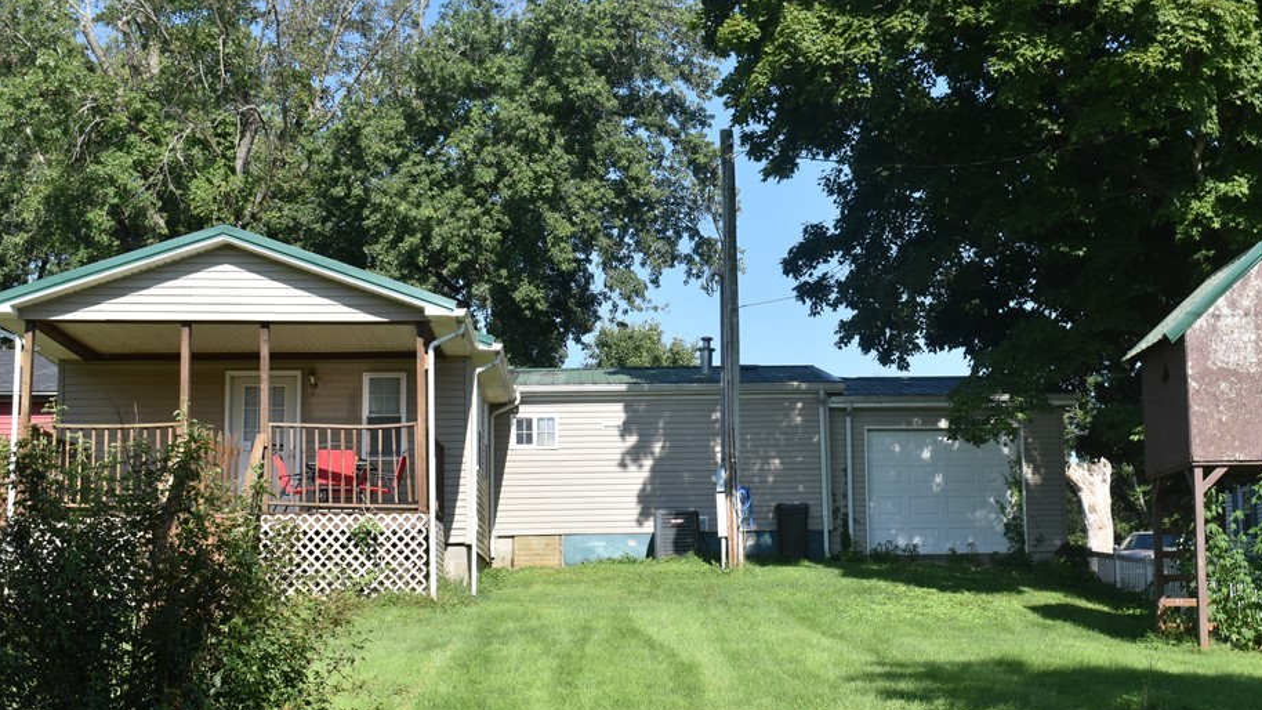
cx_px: 704
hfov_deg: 37.2
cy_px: 399
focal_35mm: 56
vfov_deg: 21.4
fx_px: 1874
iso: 200
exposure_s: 1/250
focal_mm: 30
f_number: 8
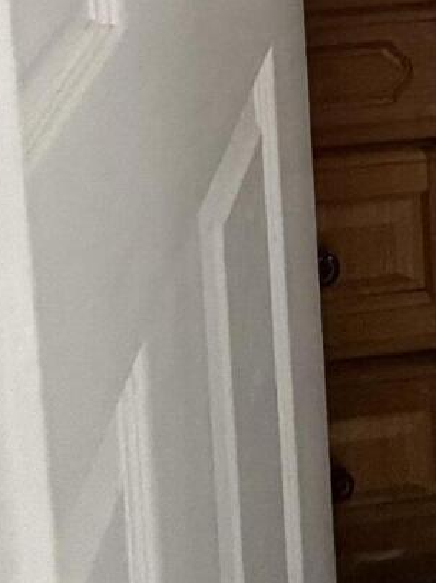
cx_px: 1008
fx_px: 1160
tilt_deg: -5.7
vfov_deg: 19.3
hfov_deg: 14.7
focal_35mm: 69
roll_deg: +0.4
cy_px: -530
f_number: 2.2
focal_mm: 2.22
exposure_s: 1/68
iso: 320
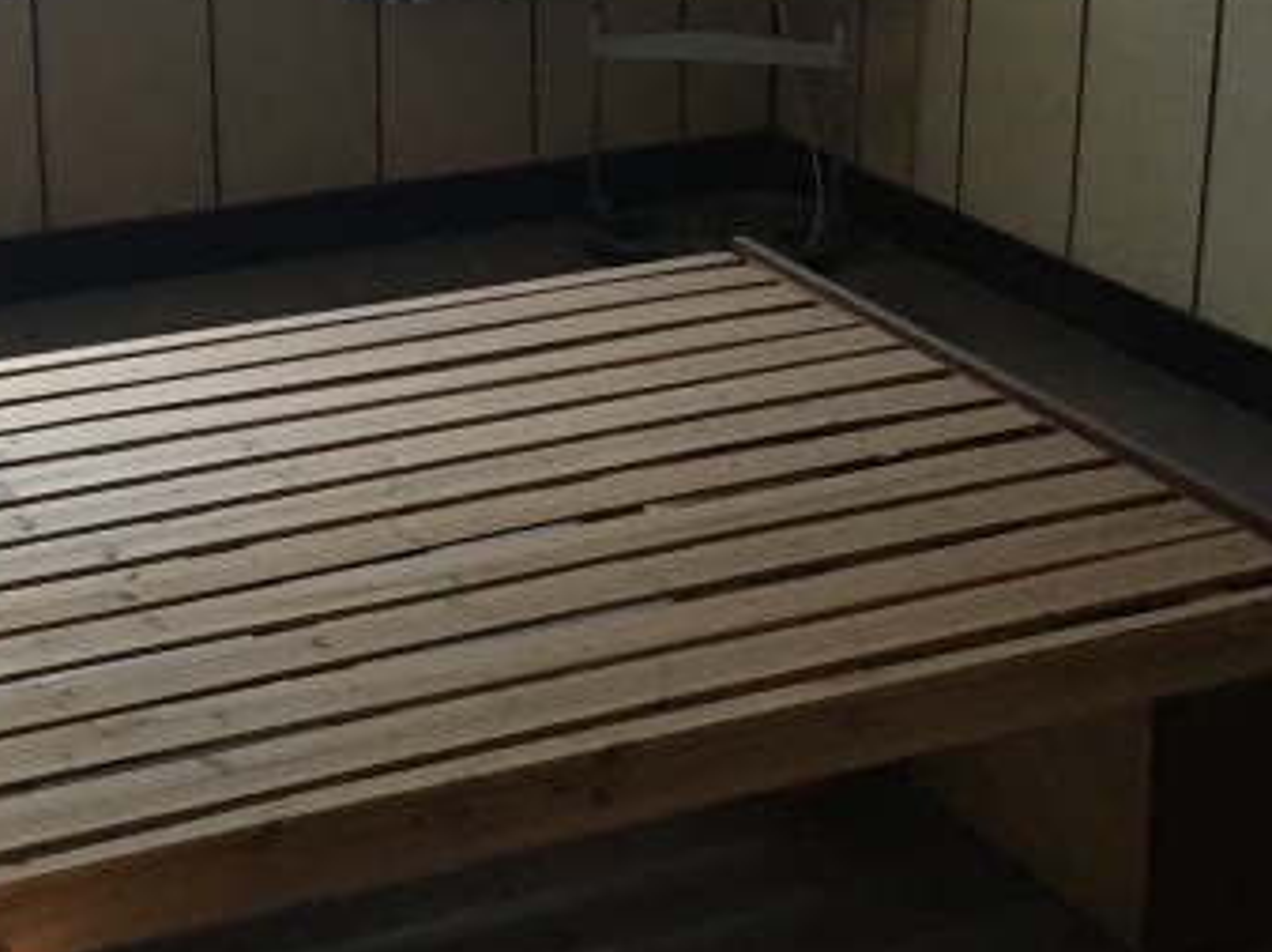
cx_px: 527
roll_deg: -0.7
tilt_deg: -17.5
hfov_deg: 26.7
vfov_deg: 20.0
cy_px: 209
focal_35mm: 73
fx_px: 2681
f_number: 2.2
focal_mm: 4.15
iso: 200
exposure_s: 1/25
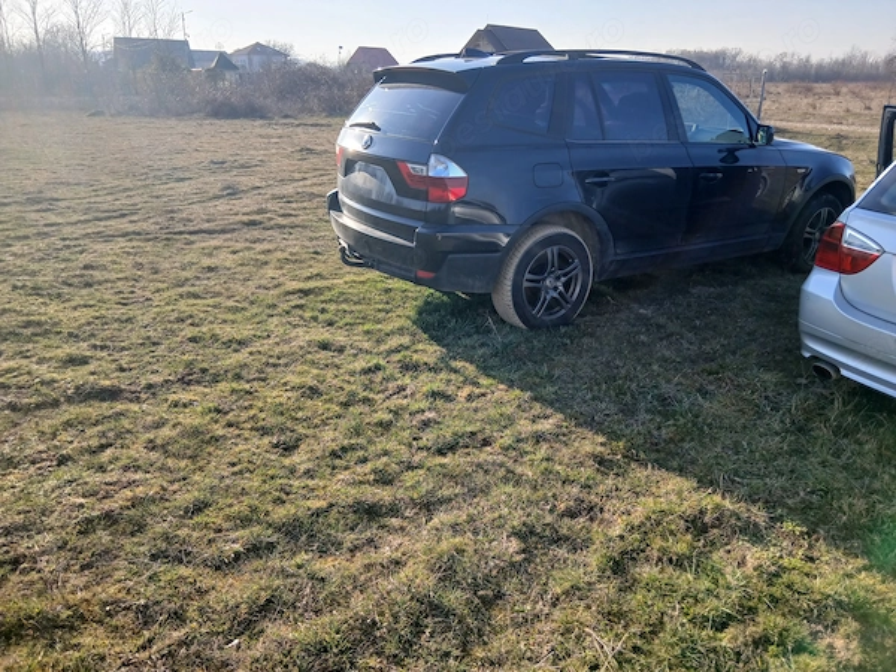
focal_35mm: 26
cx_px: 448
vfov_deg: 53.1
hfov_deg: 67.3
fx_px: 673
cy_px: 336
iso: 20
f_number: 1.8
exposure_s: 1/220
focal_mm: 3.98
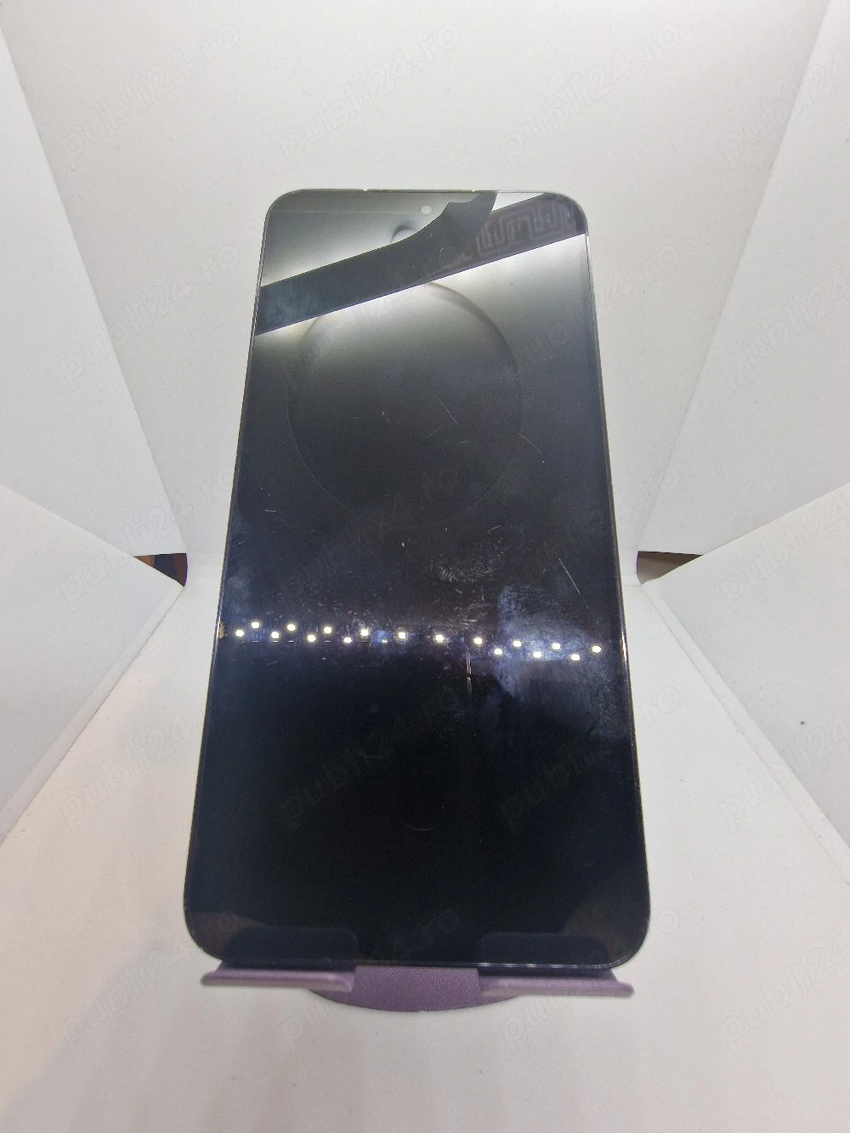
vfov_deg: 106.2
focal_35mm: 13
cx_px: 425
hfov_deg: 89.9
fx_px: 426
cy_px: 566
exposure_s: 1/100
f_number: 2.2
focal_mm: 2.2
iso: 64
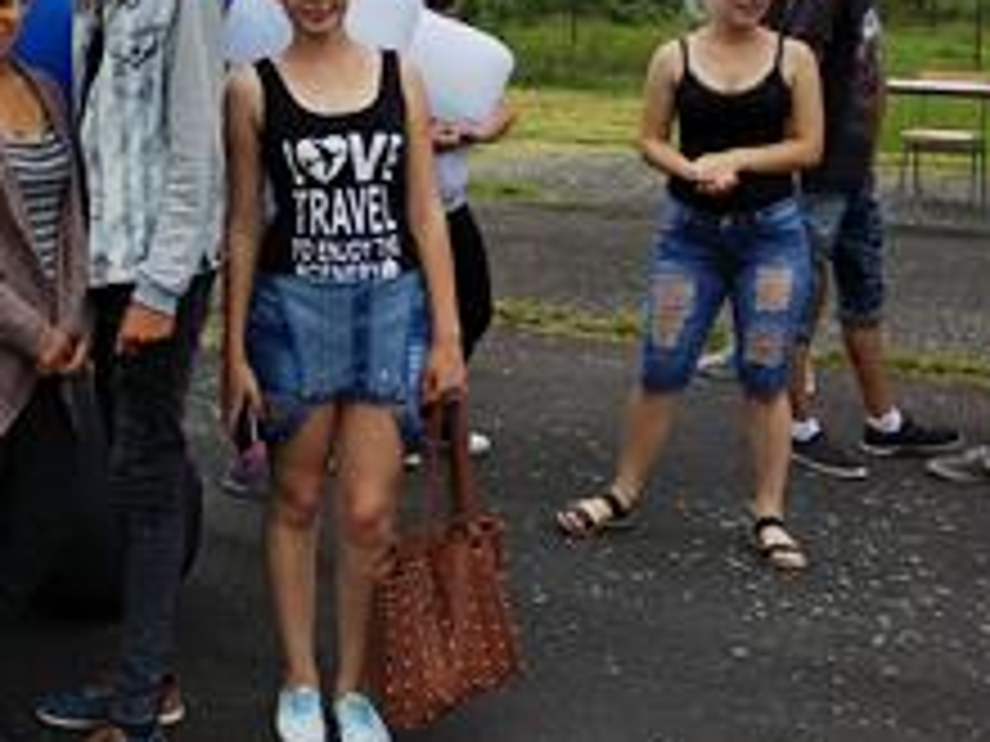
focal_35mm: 62
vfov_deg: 22.9
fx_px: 1773
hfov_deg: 29.7
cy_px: 31
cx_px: 65
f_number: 2.2
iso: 100
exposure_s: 1/758
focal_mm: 3.81
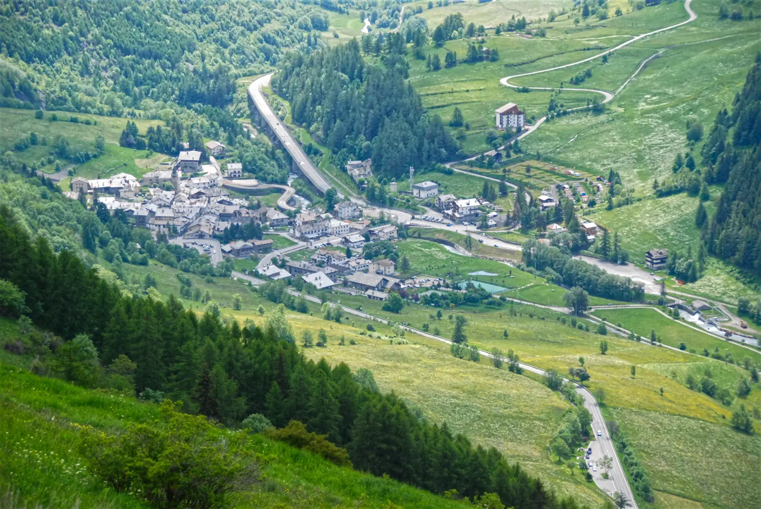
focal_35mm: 120
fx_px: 2539
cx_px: 380
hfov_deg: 17.0
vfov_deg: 11.5
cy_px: 254
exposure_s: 1/500
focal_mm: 80
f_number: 5.6
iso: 640
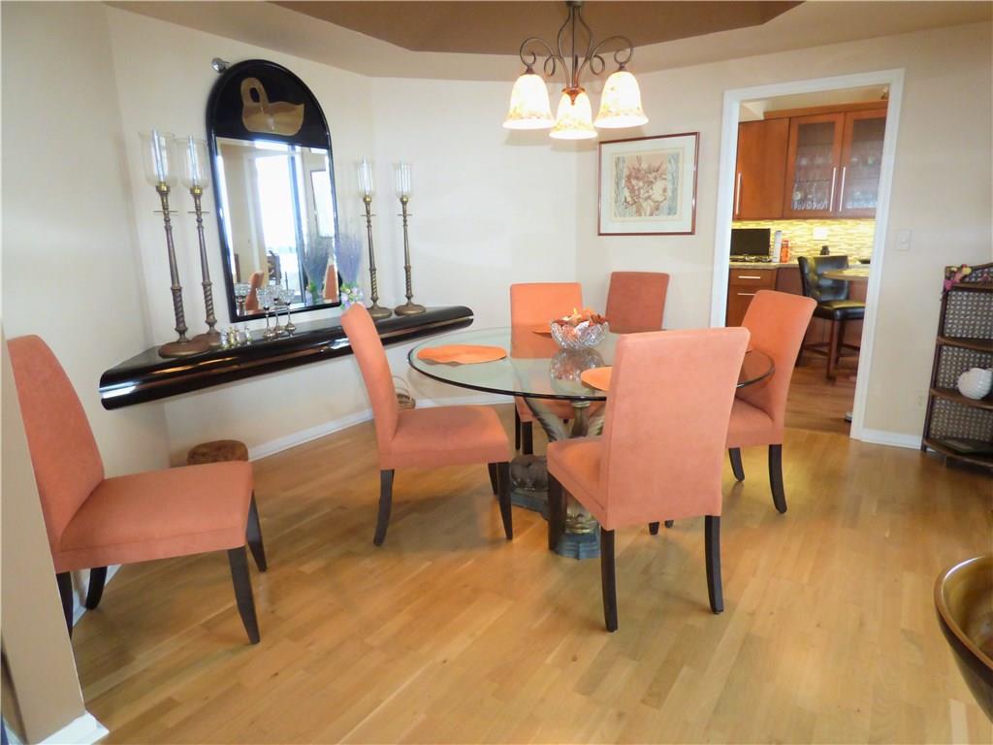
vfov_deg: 66.0
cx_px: 496
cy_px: 372
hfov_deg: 81.7
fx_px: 574
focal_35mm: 20
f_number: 2.8
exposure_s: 1/60
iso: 500
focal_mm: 3.58
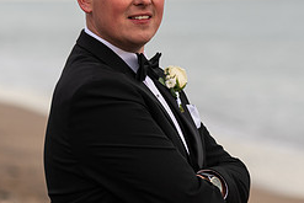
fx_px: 2476
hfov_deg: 7.0
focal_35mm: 293
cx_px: 144
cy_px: 77
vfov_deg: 4.7
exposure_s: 1/200
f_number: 3.5
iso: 100
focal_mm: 125
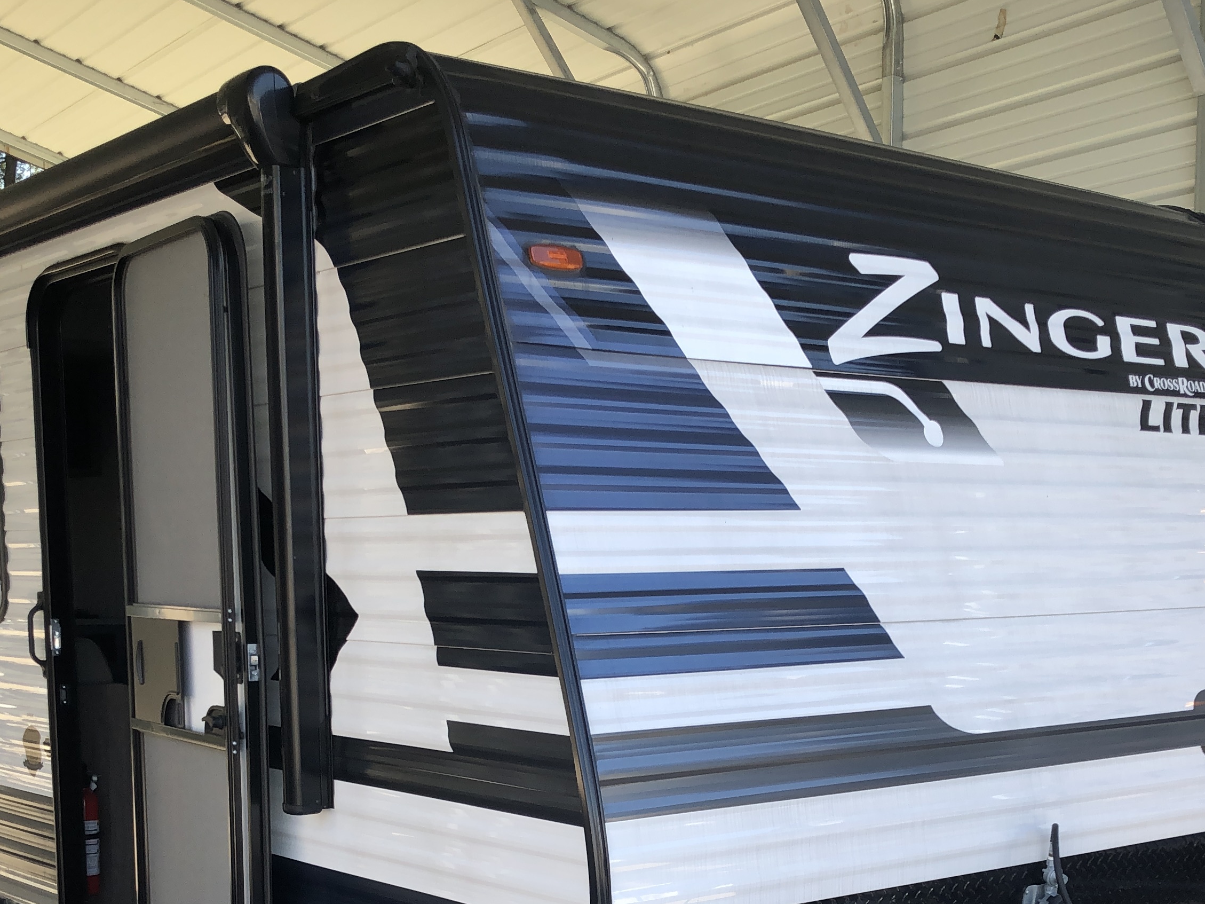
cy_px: 776
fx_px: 1740
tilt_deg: -7.7
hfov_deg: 38.1
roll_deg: +1.9
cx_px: 665
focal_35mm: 50
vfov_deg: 28.2
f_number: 1.8
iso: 20
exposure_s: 1/271
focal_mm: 4
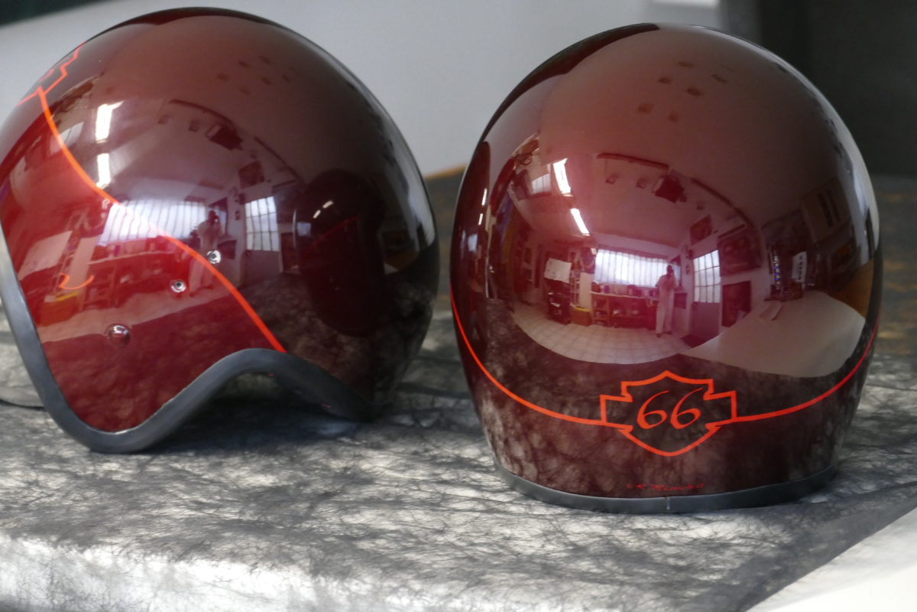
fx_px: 5247
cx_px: 458
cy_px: 306
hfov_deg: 10.0
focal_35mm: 206
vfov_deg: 6.7
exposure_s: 1/15
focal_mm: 75.13
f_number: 4
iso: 1600
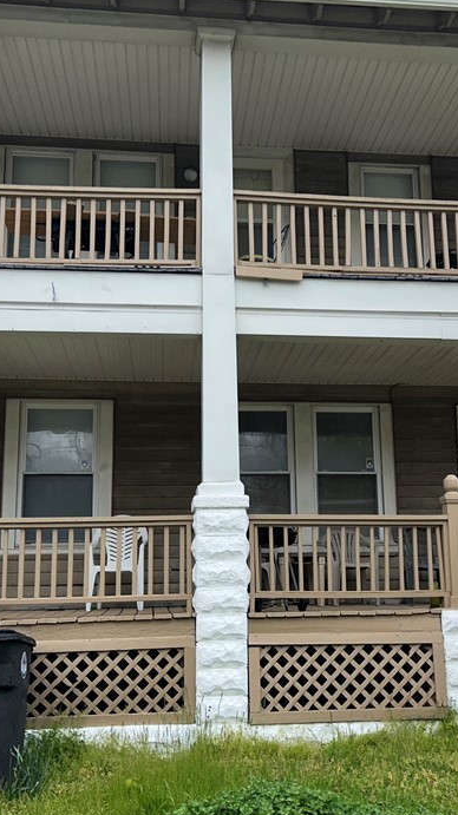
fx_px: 908
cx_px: 253
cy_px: 403
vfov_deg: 48.4
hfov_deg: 28.3
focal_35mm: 42
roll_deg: +0.2
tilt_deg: +11.0
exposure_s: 1/1196
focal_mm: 5.7
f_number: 1.5
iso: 32
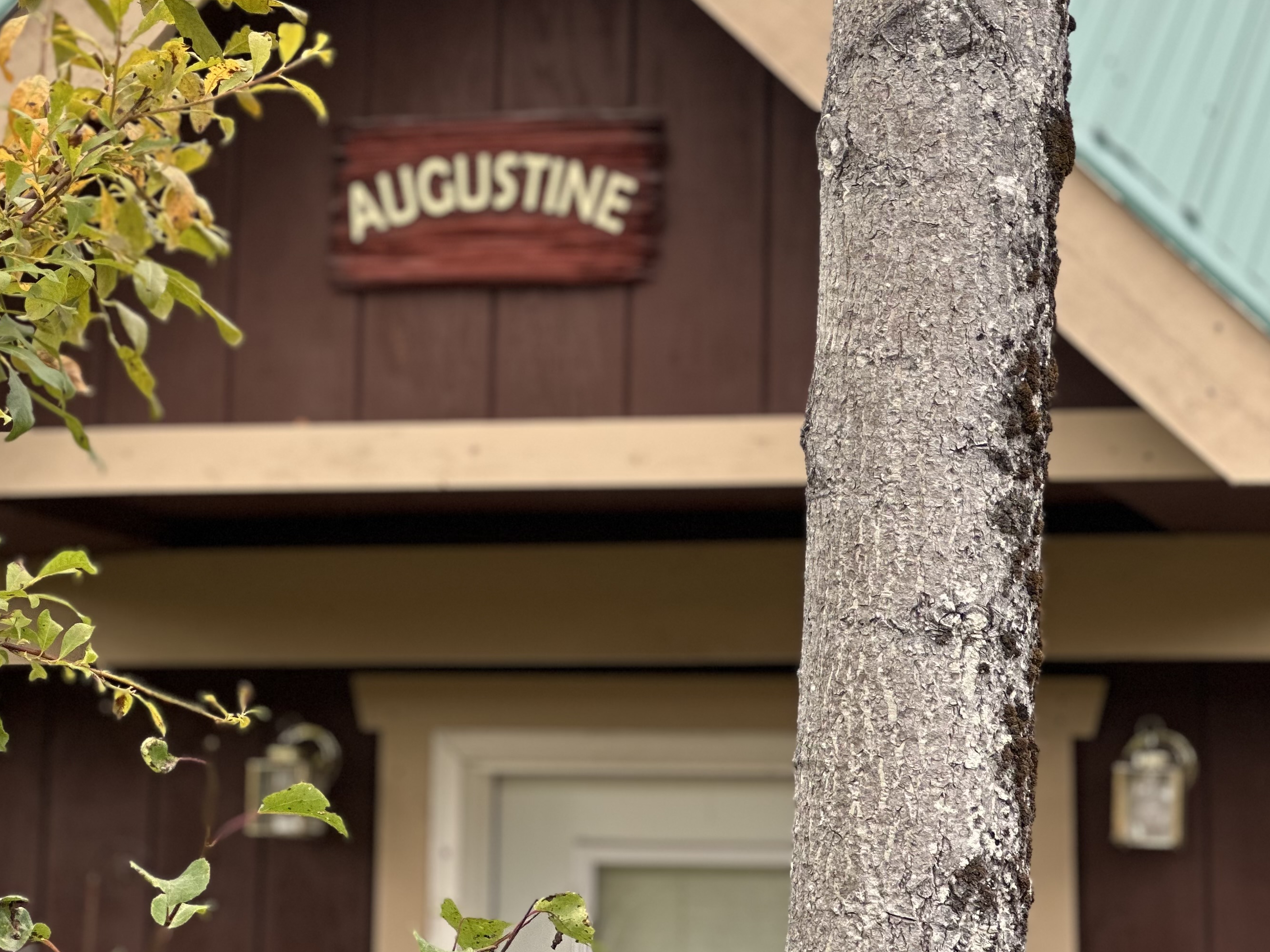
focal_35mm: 117
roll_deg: -1.2
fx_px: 4292
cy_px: 243
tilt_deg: +10.7
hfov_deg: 16.8
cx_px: 626
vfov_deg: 12.6
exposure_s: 1/121
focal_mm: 9
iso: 40
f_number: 2.8
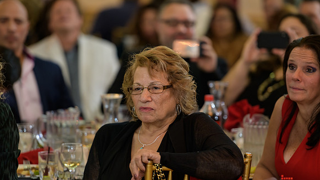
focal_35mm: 200
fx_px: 1698
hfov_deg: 10.8
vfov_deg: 6.1
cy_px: 97
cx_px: 160
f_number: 3.2
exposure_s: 1/125
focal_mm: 190
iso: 1000
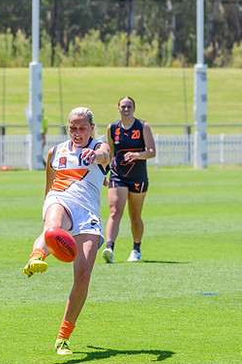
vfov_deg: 5.5
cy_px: 188
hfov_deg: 3.6
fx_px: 3801
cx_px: 54
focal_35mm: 377
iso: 800
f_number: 6.3
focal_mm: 160
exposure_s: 1/2000
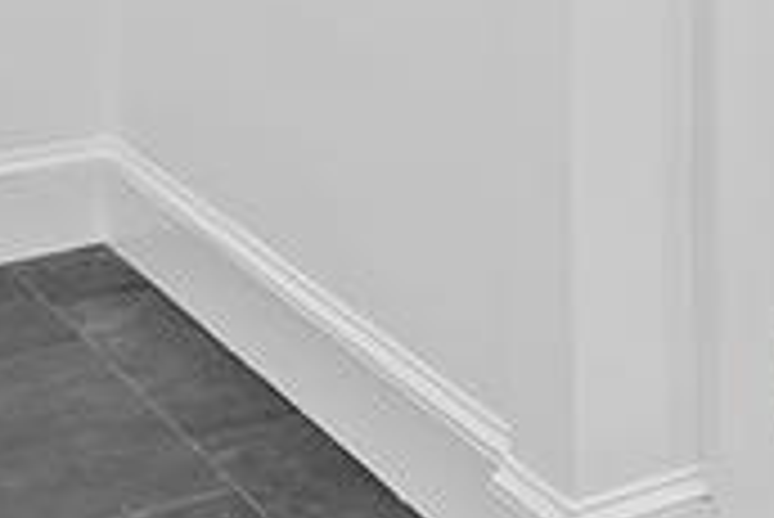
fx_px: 2044
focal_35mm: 95
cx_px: 878
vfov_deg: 13.0
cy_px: -428
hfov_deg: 20.3
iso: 100
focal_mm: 16
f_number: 8
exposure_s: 1/2.5
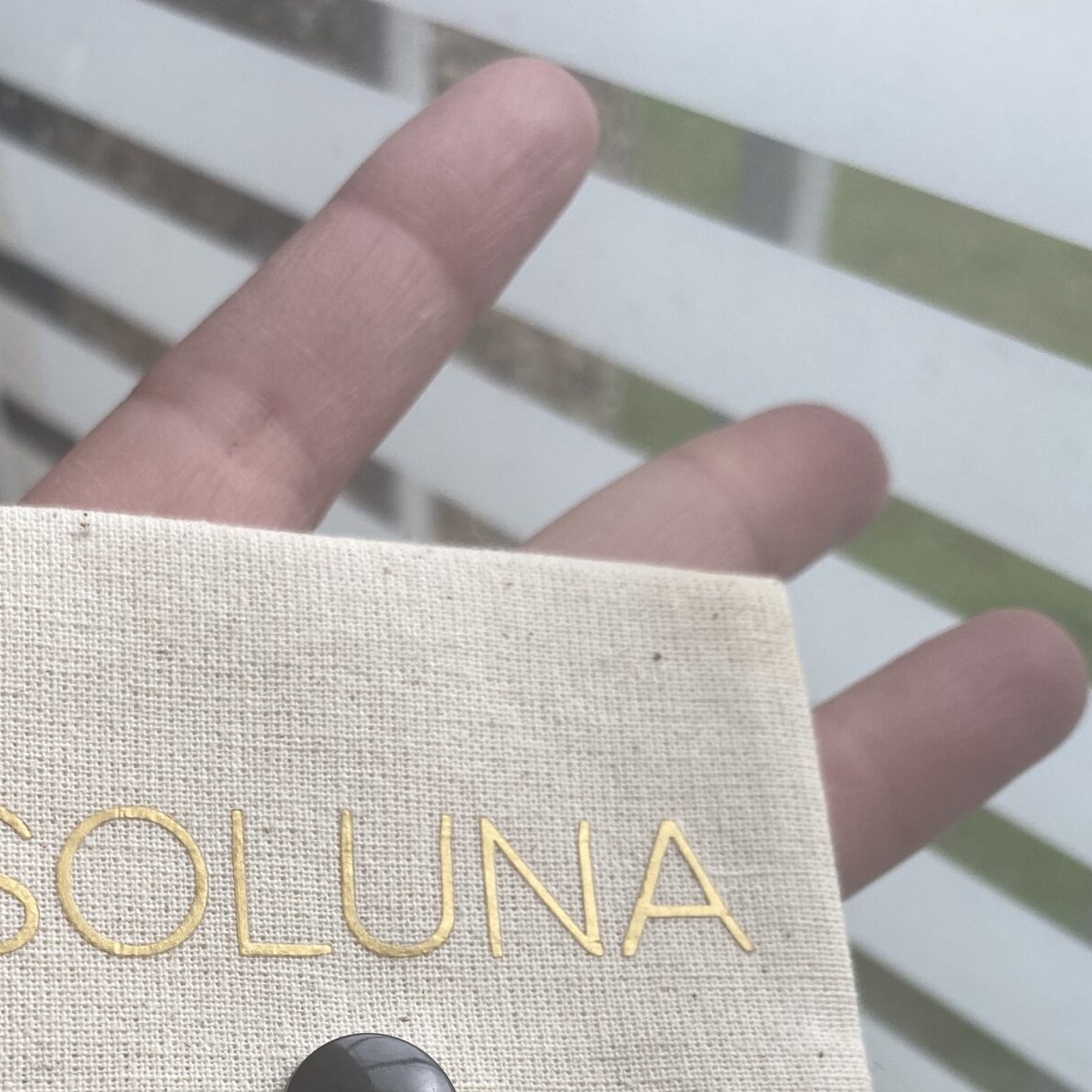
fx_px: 1677
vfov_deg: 33.3
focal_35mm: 47
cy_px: 1067
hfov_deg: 35.1
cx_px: 250
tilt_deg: -47.2
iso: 32
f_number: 1.8
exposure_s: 1/465
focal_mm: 4.25
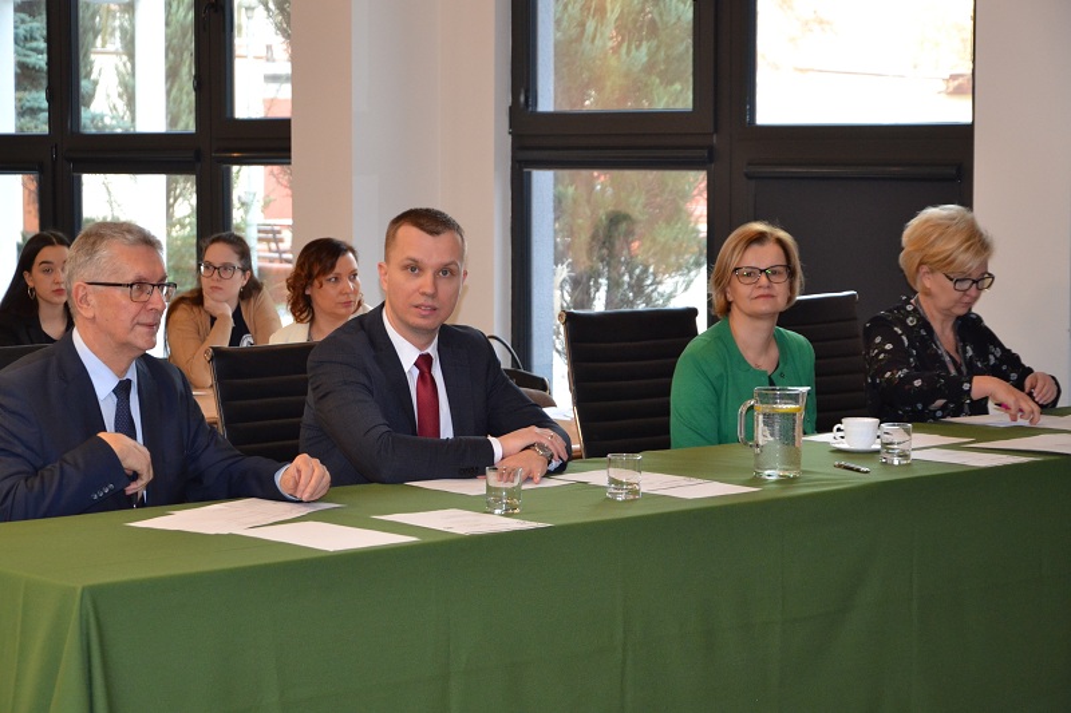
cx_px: 536
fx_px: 2766
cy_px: 356
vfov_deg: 14.7
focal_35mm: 93
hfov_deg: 21.9
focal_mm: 62
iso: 1250
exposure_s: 1/60
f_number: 5.3
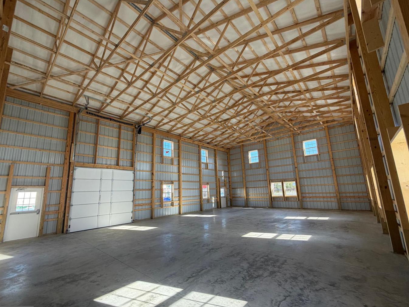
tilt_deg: +10.0
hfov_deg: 98.2
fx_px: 177
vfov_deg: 81.7
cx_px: 199
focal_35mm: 15
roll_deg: +2.6
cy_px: 159
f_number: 2.2
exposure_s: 1/121
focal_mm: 2.22
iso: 125
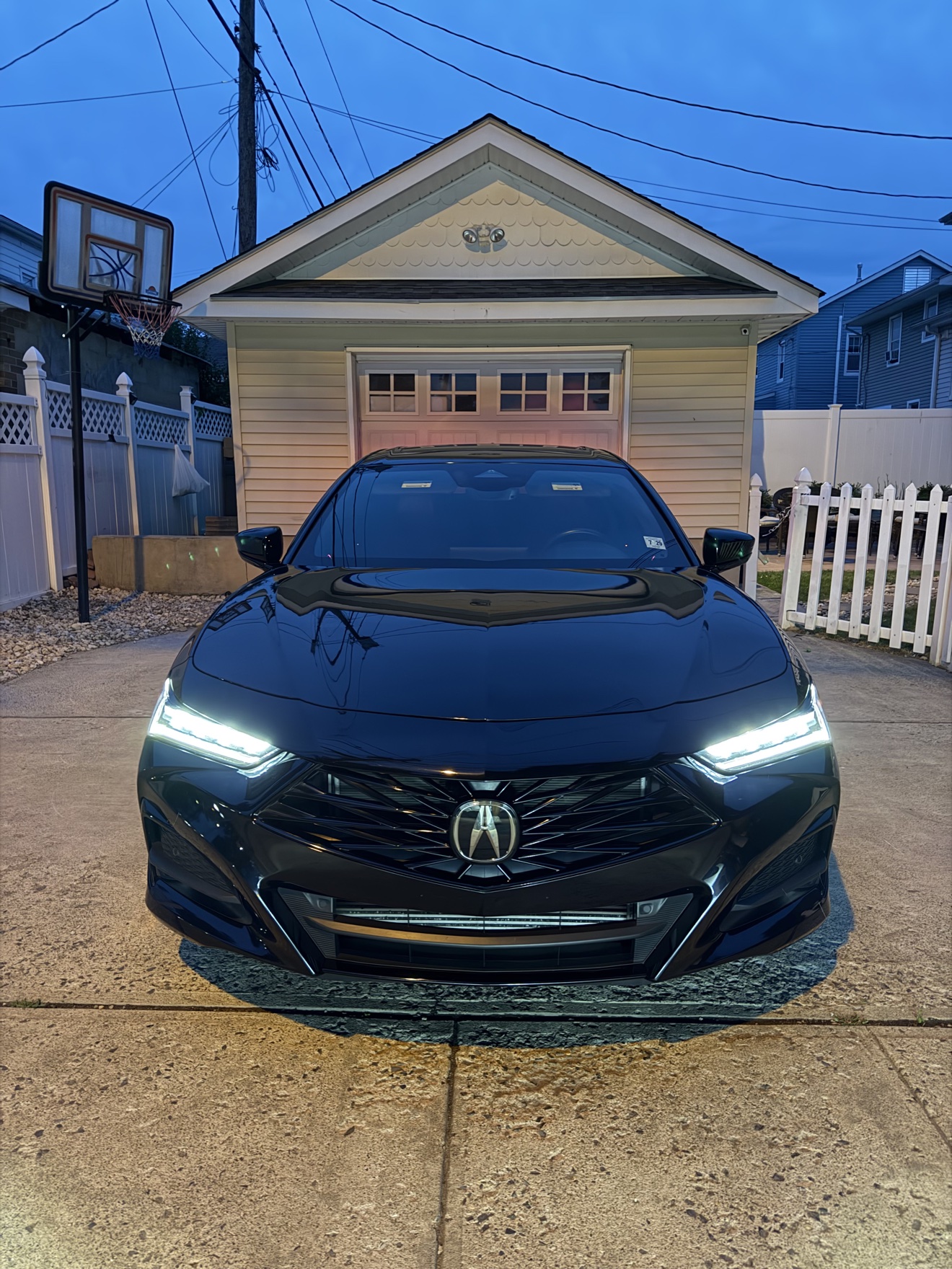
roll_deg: -1.8
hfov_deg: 56.8
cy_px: 634
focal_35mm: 24
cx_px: 476
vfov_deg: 71.6
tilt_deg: -9.5
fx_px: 880
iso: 2000
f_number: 1.78
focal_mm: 6.76
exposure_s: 1/30
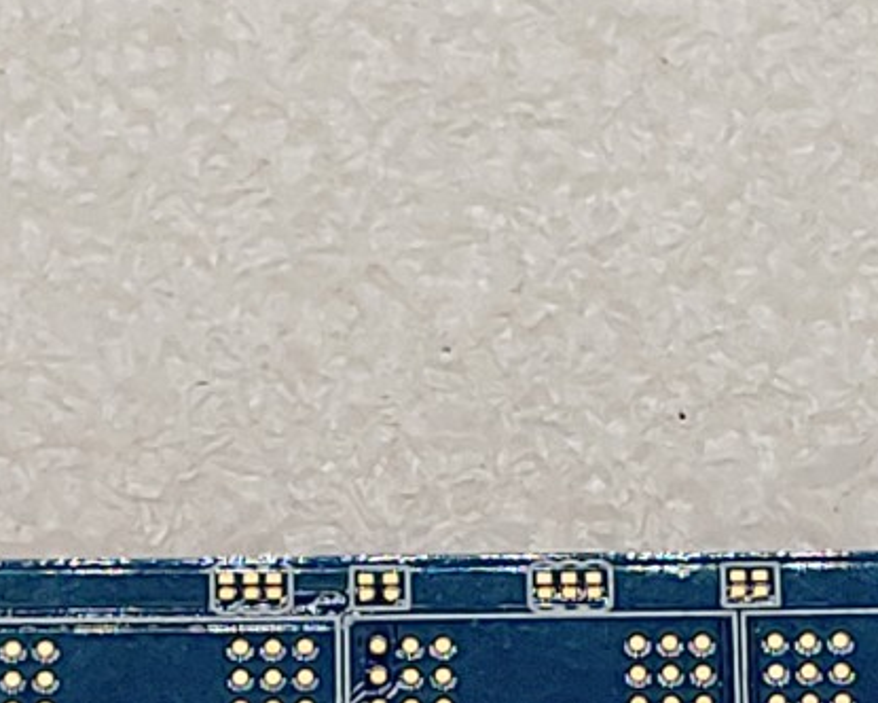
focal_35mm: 200
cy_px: 879
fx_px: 5197
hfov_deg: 9.7
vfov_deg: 7.7
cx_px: 385
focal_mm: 4.36
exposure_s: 1/221
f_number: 1.8
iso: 50
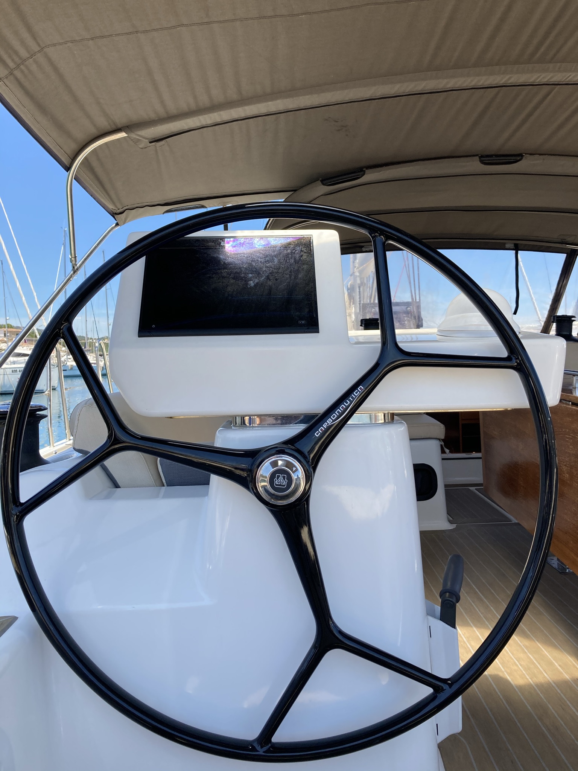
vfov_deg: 63.4
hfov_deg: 49.7
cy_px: 386
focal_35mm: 28
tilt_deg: +1.6
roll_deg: +1.4
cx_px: 289
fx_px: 623
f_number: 1.8
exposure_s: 1/823
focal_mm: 3.99
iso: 20
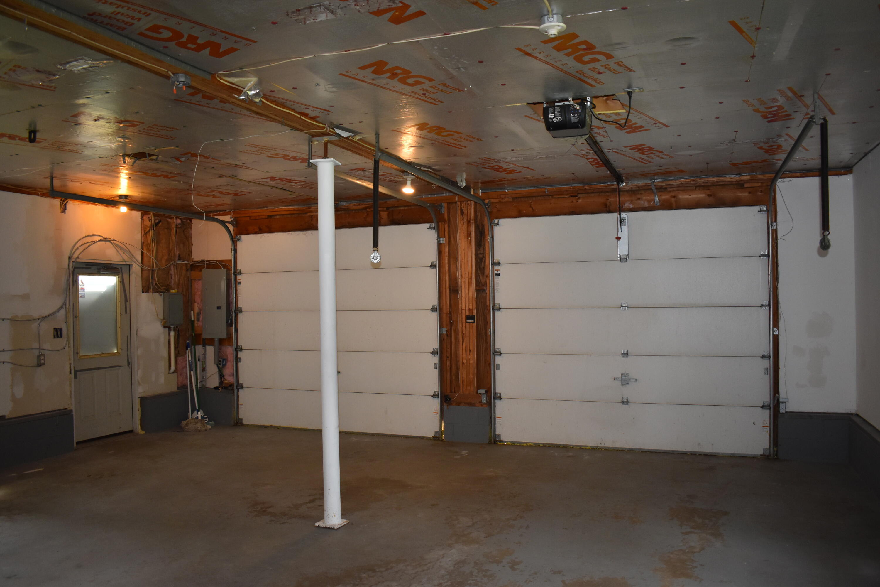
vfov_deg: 47.9
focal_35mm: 27
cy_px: 294
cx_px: 440
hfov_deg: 67.4
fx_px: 660
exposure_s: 1/125
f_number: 4
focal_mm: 18
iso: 900
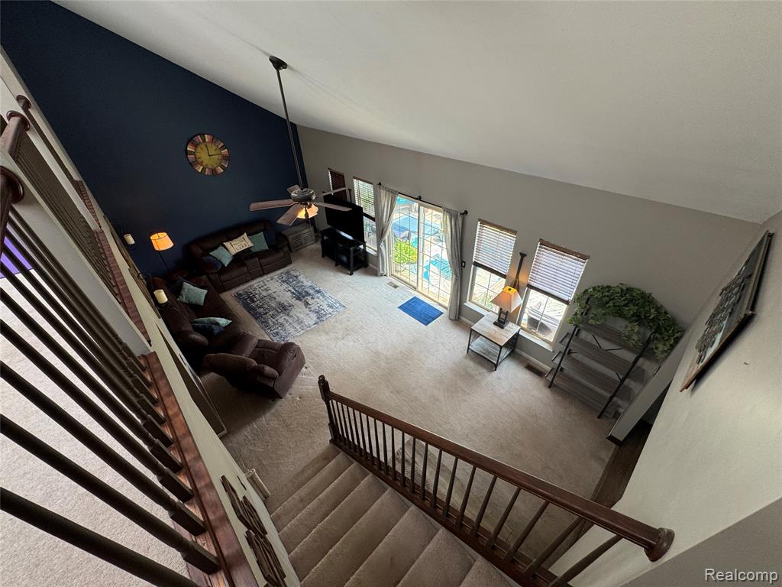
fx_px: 316
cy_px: 294
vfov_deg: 85.7
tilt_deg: -37.7
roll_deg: +2.2
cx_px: 391
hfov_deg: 102.1
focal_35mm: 14
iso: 80
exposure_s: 1/120
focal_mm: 2.22
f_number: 2.2
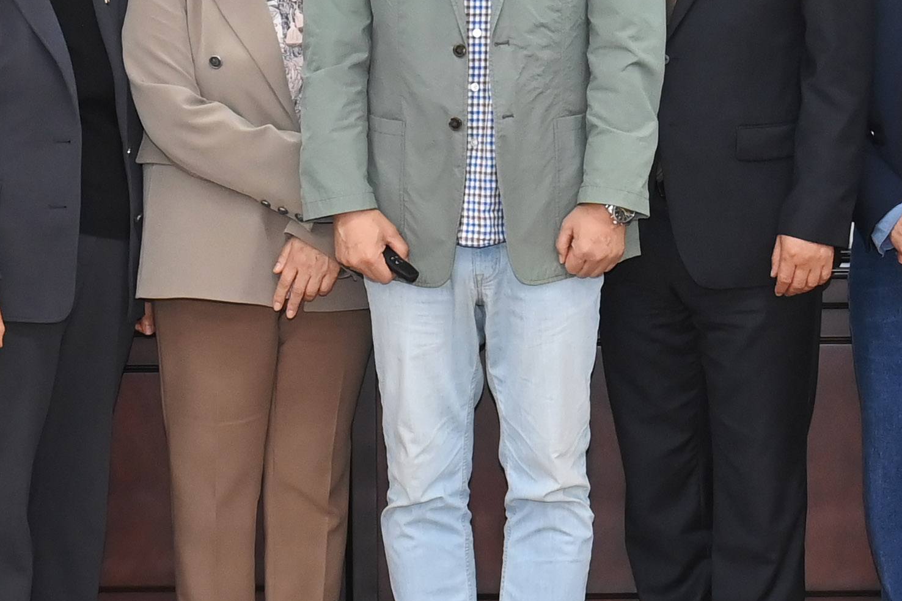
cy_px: 140
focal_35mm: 132
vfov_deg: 10.4
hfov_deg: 15.5
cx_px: 650
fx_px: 3307
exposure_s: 1/200
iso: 3200
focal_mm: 35
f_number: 6.3
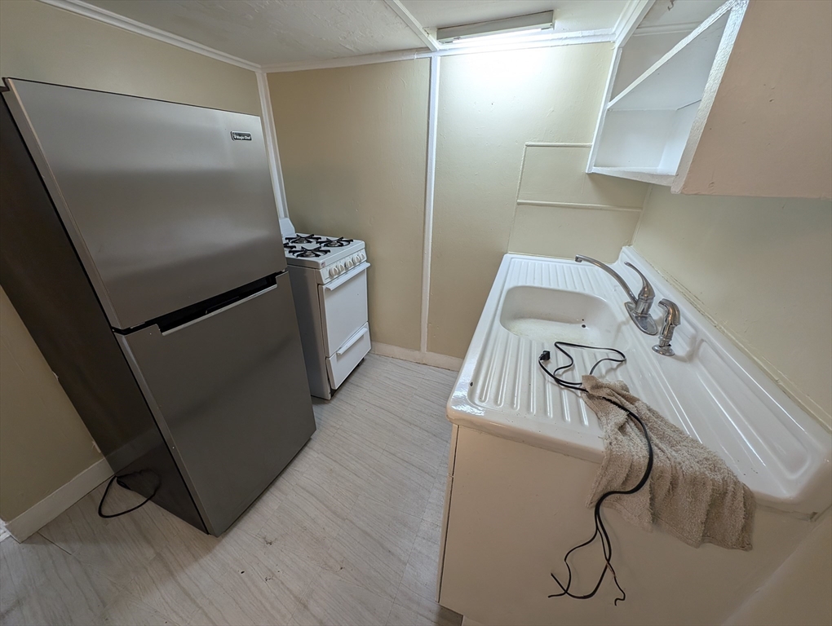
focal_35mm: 12
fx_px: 289
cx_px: 416
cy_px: 313
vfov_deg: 94.6
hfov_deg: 110.5
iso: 47
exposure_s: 1/60
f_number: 1.95
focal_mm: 2.23
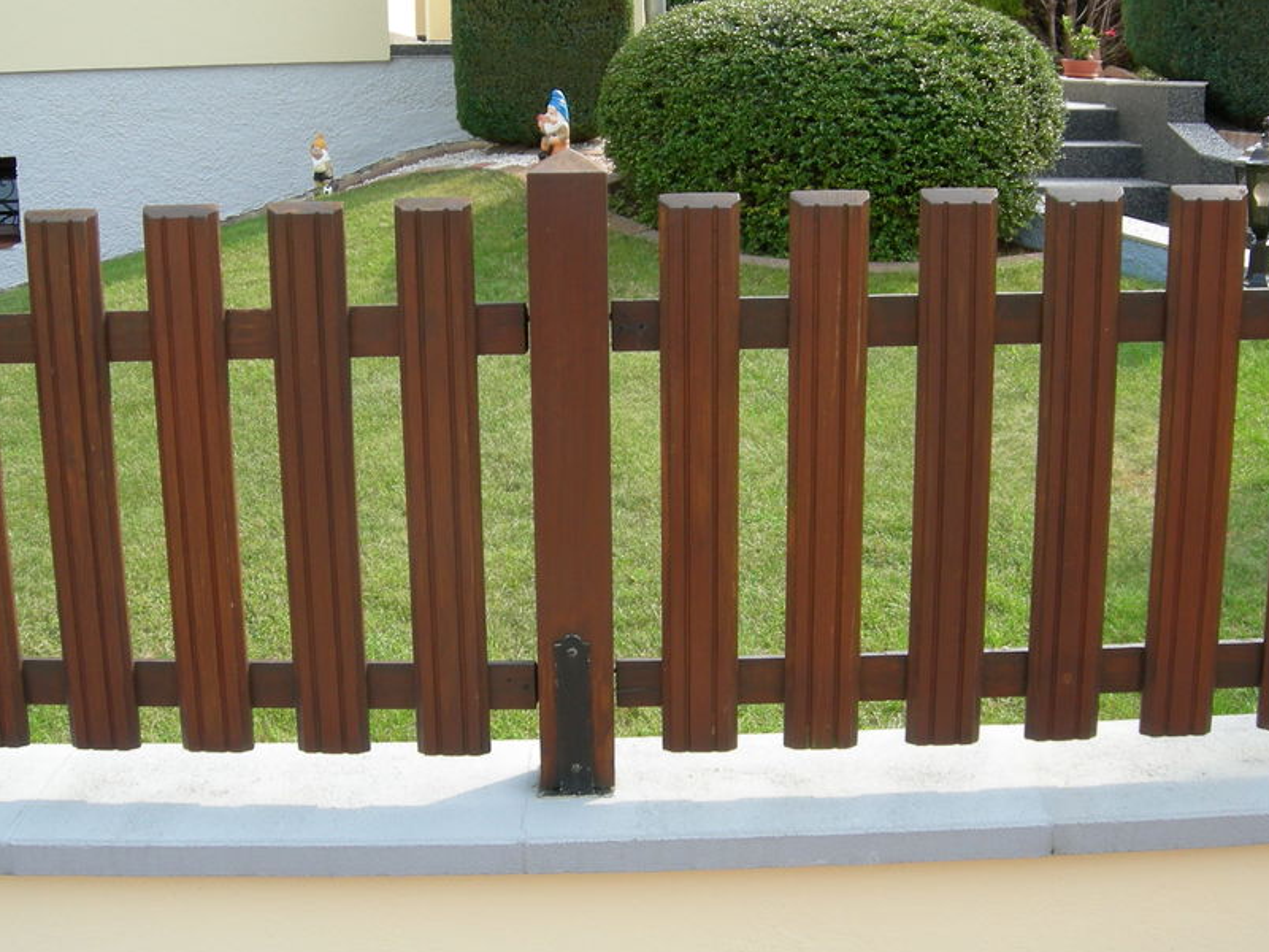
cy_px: 403
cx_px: 588
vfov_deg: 32.1
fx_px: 1650
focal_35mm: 45
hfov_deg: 42.0
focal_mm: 7.5
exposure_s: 1/117
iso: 64
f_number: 4.8
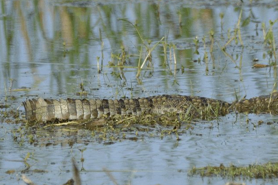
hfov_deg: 1.9
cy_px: 128
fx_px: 8308
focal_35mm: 1076
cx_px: 169
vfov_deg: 1.3
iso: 250
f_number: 6.3
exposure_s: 1/800
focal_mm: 500
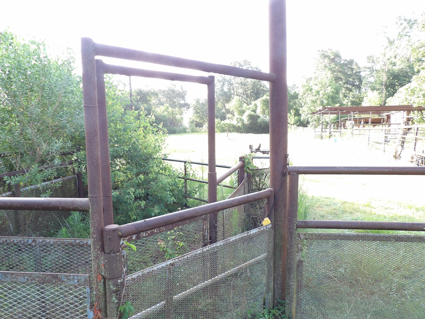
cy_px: 155
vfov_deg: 54.9
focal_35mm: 25
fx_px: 307
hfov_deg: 69.4
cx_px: 216
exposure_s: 1/60
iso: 100
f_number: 2.8
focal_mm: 4.3
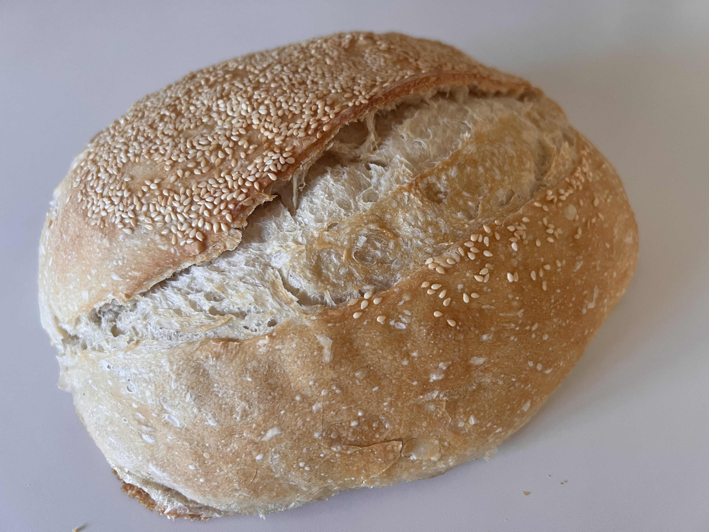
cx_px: 354
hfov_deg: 67.3
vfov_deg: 53.1
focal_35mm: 26
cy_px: 266
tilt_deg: -48.0
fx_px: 533
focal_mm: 5.7
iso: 250
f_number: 1.5
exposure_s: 1/60
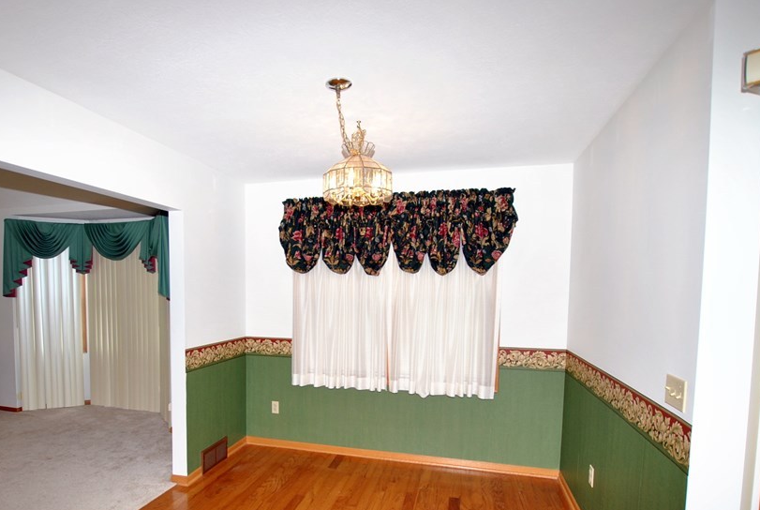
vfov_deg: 61.2
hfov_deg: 83.2
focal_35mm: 20
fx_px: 423
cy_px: 324
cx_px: 320
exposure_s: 1/60
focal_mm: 10
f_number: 4
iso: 200
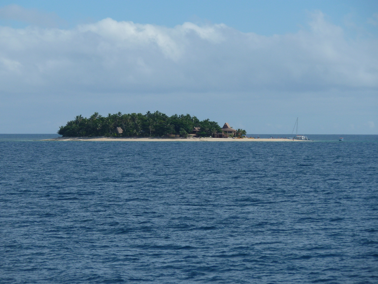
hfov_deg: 10.1
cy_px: 142
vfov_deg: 7.6
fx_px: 2140
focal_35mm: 196
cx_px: 189
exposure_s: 1/500
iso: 80
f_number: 5.6
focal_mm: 32.1
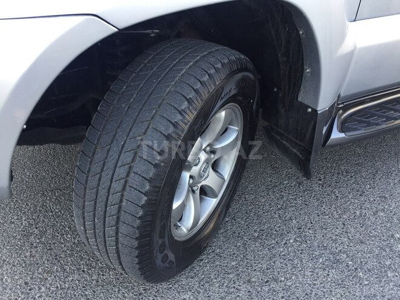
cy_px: 150
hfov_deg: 61.7
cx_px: 200
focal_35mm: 29
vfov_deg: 48.2
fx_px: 335
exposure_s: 1/100
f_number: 2.2
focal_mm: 4.15
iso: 32
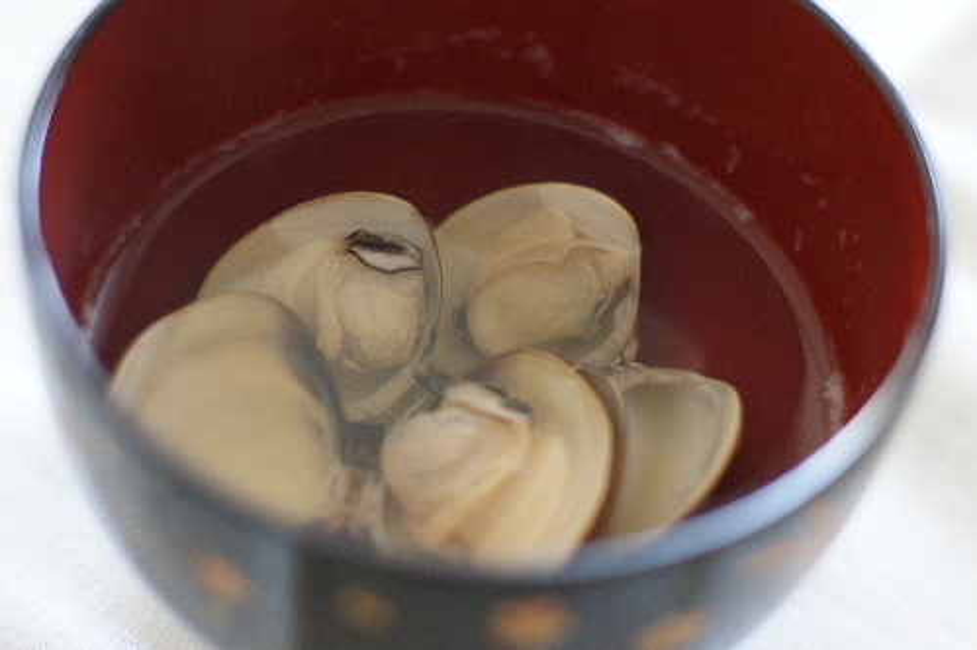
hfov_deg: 27.0
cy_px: 325
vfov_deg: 18.2
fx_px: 2034
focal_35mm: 75
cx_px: 488
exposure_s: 1/60
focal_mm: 50
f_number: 2
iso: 400
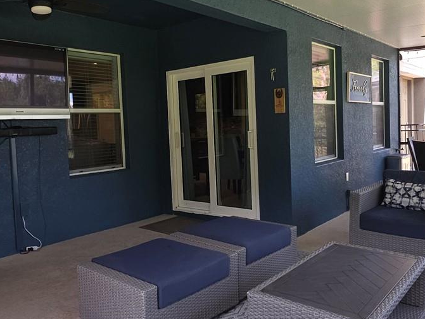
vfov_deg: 45.4
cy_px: 154
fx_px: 381
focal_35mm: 31
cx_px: 190
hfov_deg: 58.2
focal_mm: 2.2
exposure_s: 1/60
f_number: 1.9
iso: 32
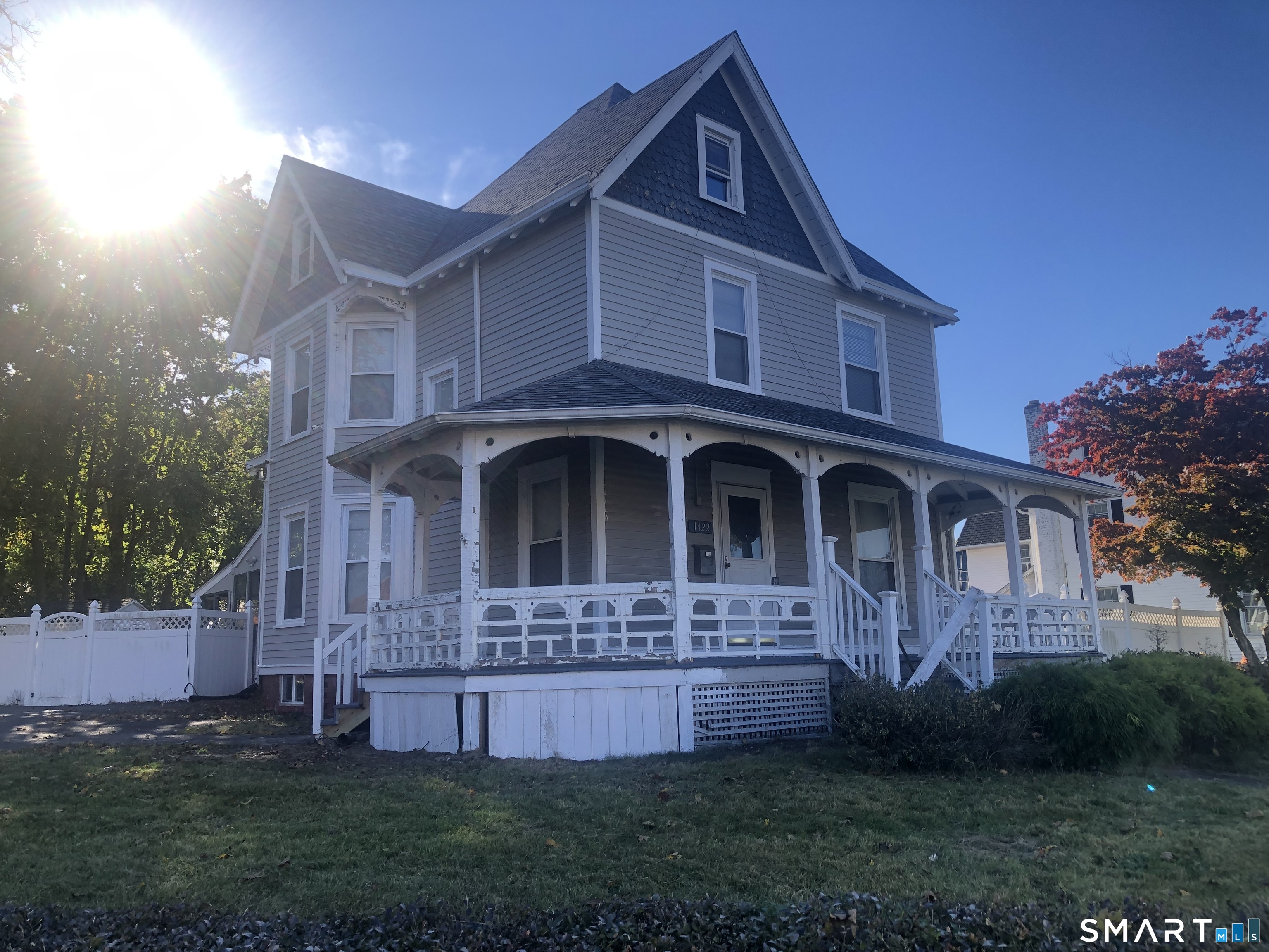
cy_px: 476
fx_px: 1026
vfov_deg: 49.7
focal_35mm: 28
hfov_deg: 63.4
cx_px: 634
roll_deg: +2.2
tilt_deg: +10.7
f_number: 1.8
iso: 20
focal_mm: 4
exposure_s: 1/344
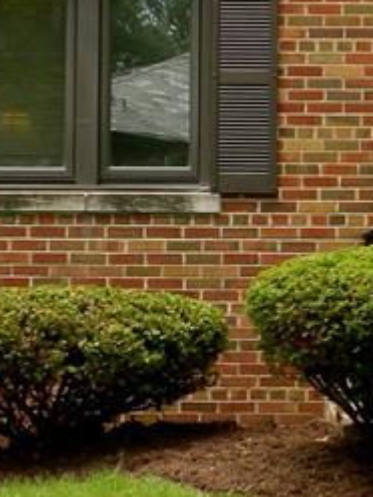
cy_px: 244
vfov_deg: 14.5
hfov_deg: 10.9
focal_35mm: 136
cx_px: 229
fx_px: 1954
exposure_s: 1/56.2
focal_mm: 5.8
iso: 64
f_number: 3.5
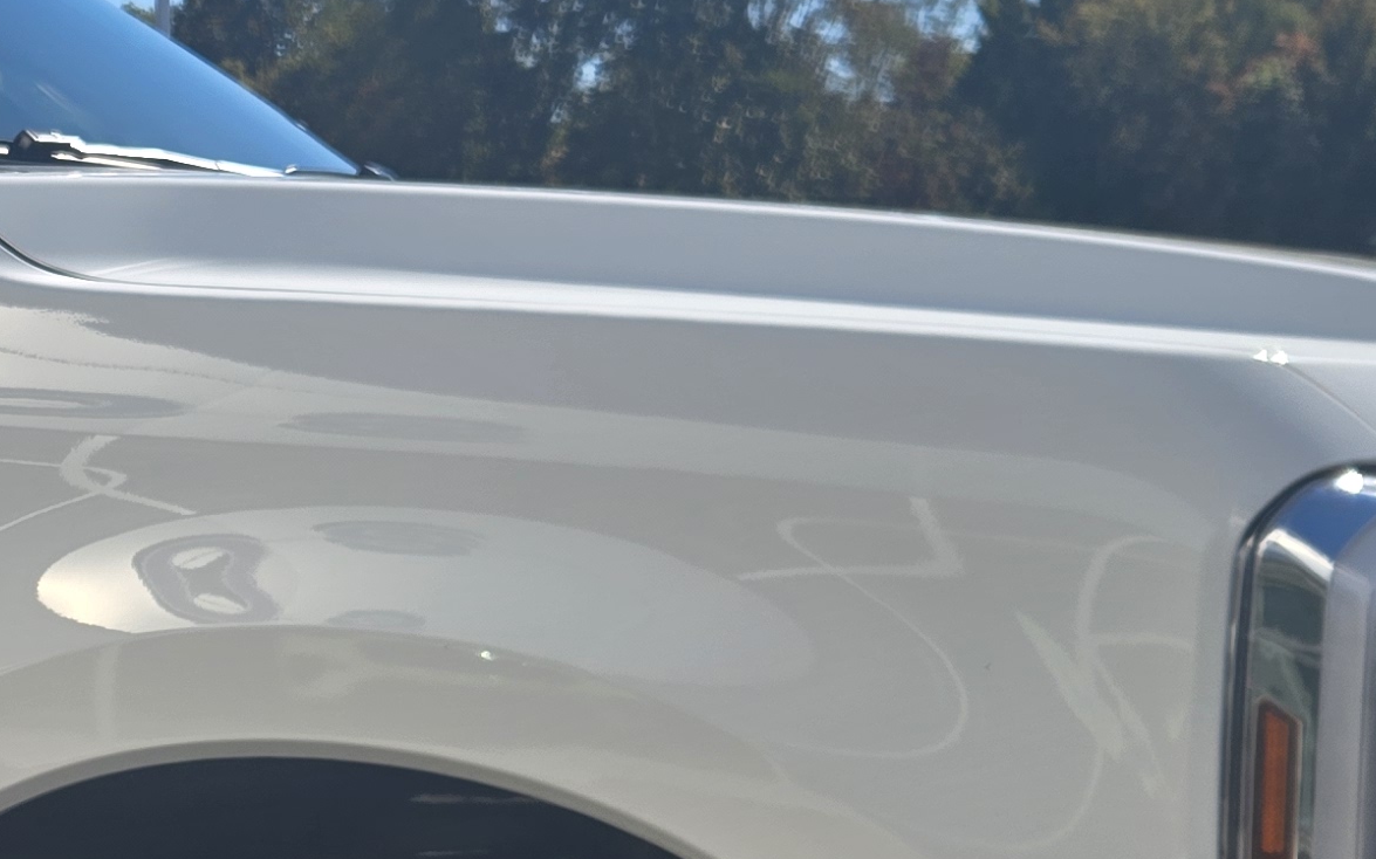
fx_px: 3112
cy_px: 625
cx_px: -402
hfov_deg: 22.4
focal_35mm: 83
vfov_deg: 15.7
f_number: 1.8
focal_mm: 5.4
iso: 25
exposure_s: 1/1650
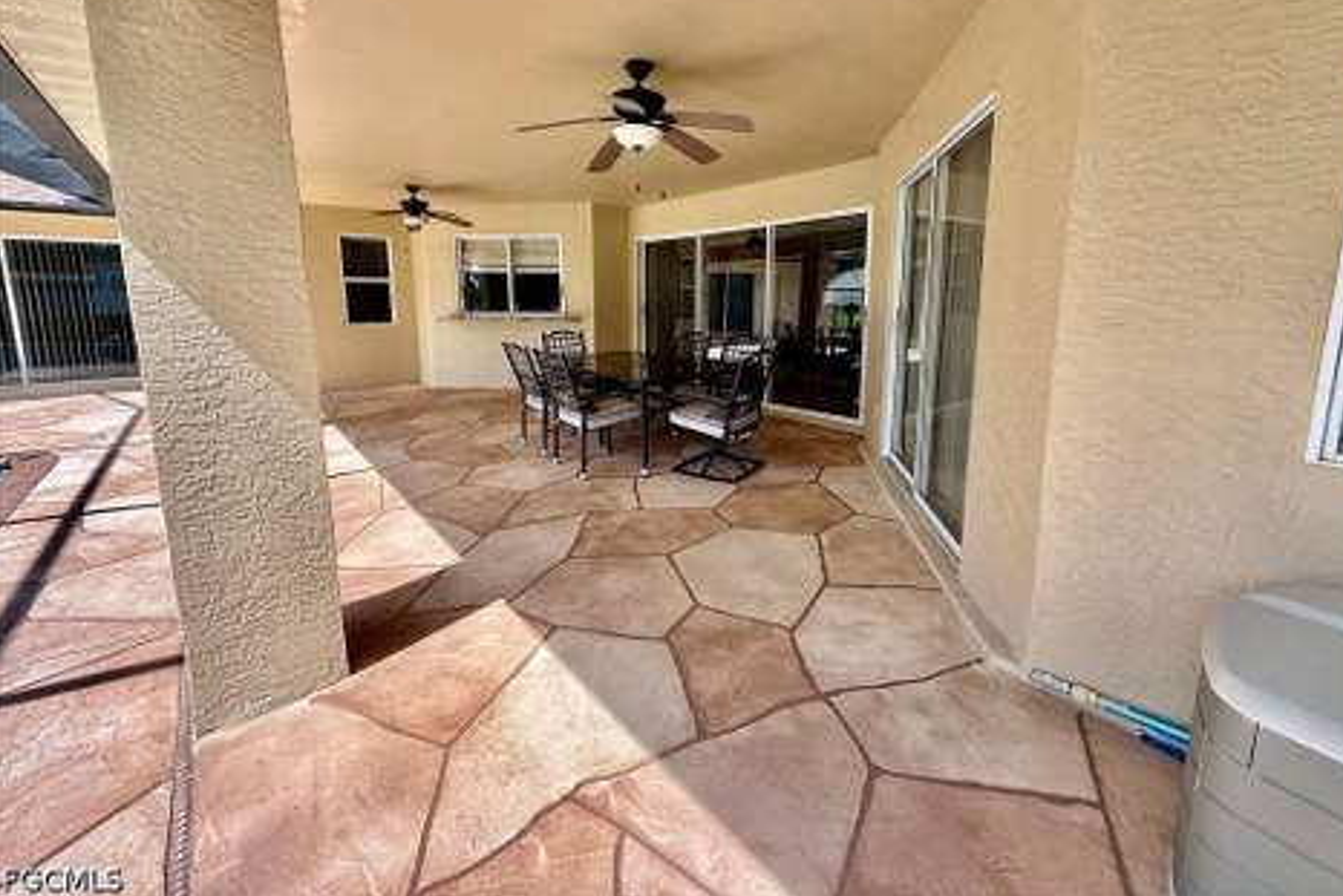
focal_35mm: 15
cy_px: 383
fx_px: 560
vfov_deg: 76.9
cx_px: 686
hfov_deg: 100.4
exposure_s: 1/282
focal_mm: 2.22
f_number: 2.2
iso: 64
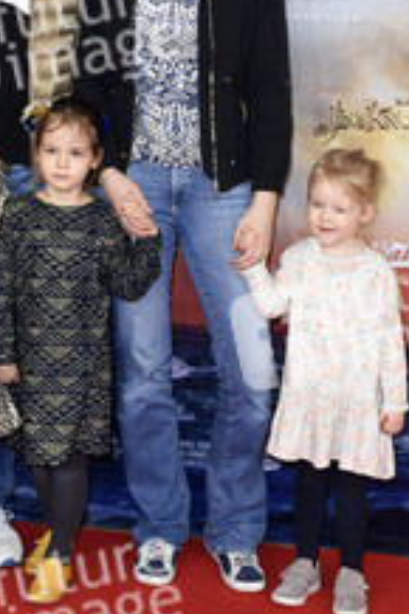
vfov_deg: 23.0
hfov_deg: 15.5
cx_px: 118
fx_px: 1502
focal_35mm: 88
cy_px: 183
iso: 640
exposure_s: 1/100
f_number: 6.3
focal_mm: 32
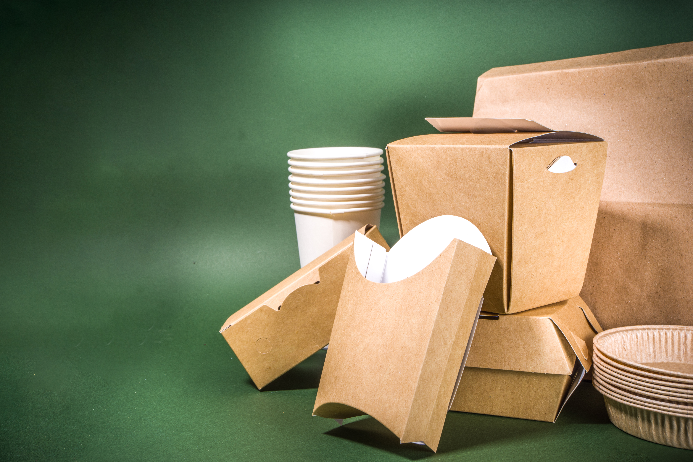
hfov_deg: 39.6
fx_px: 963
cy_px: 231
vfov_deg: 27.0
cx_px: 346
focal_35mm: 50
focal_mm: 50
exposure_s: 1/200
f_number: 25
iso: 100
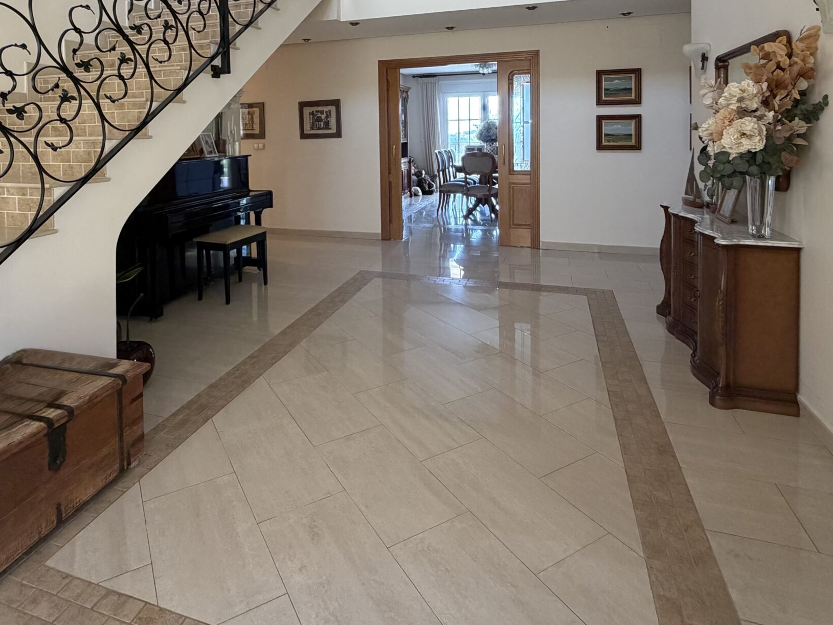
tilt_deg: -2.0
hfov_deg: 76.1
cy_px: 145
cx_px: 367
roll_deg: +1.4
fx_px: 529
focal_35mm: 22
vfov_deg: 57.5
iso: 320
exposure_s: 1/110
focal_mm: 2.22
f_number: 2.2
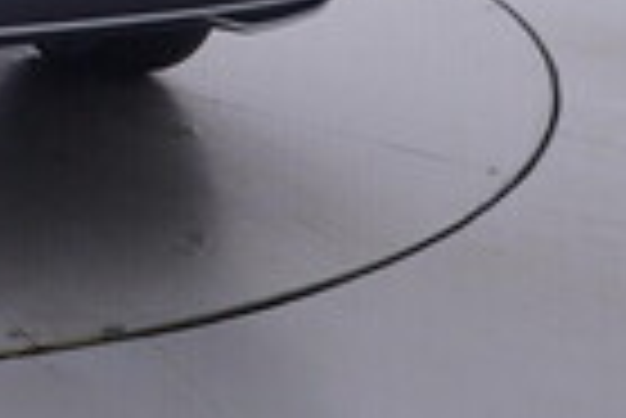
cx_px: -403
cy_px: -357
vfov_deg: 13.6
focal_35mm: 89
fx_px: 1549
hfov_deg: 19.0
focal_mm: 15
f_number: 5
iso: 200
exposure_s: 1/80
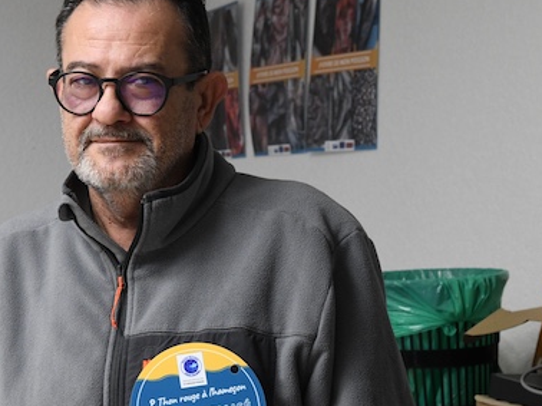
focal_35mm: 112
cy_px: 203
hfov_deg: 17.3
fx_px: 1753
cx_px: 32
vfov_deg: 13.2
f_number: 9
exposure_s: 1/60
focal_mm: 55
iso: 3200
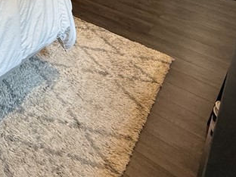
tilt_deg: -19.5
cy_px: -65
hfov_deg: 33.1
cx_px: -52
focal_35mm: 46
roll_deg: -0.2
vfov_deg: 25.9
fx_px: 314
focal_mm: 2.22
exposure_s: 1/120
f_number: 2.2
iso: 200
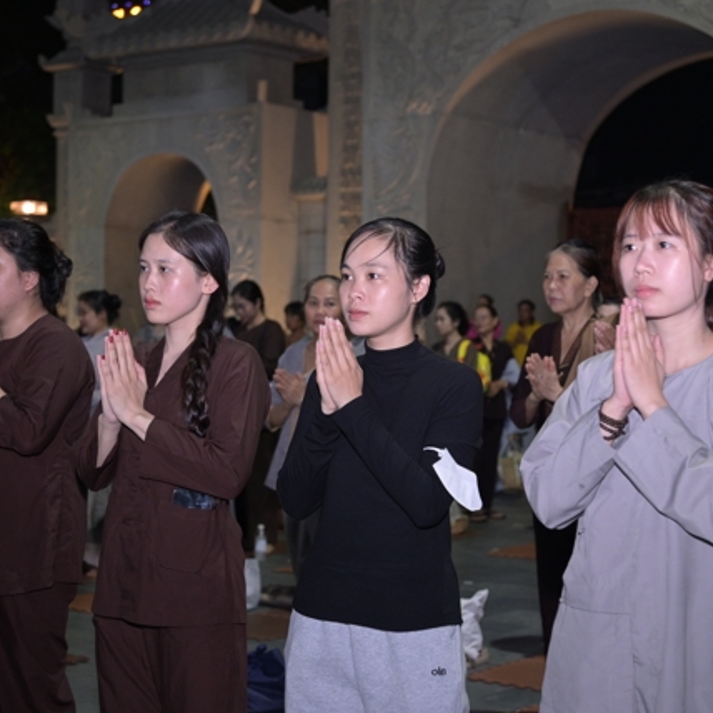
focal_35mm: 67
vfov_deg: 25.7
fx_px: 1561
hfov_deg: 25.7
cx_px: 332
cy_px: 358
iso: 2000
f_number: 4
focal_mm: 52
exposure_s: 1/80
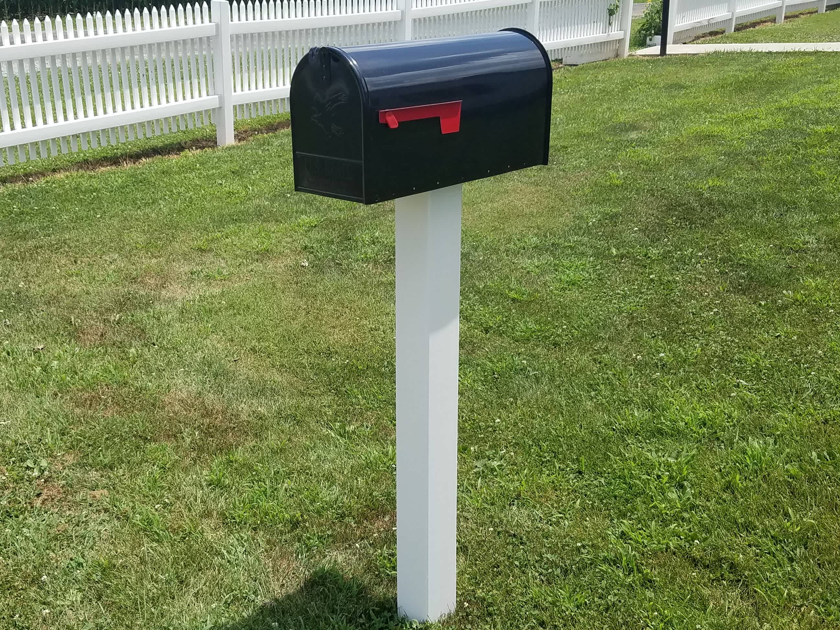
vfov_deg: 53.1
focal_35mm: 26
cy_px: 315
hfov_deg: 67.3
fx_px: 631
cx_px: 420
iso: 50
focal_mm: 4.2
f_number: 1.7
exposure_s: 1/2592
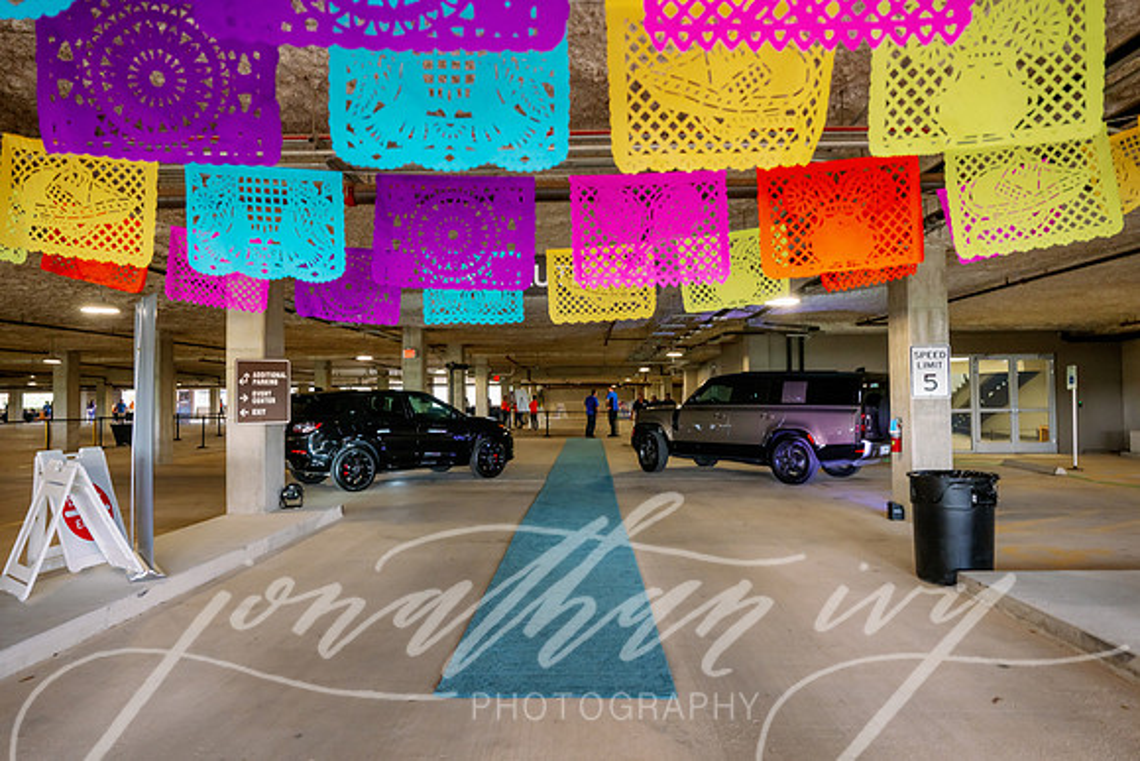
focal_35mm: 24
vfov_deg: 53.2
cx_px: 570
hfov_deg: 73.7
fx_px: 760
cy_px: 380
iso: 1000
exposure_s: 1/100
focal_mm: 24
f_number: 4.5
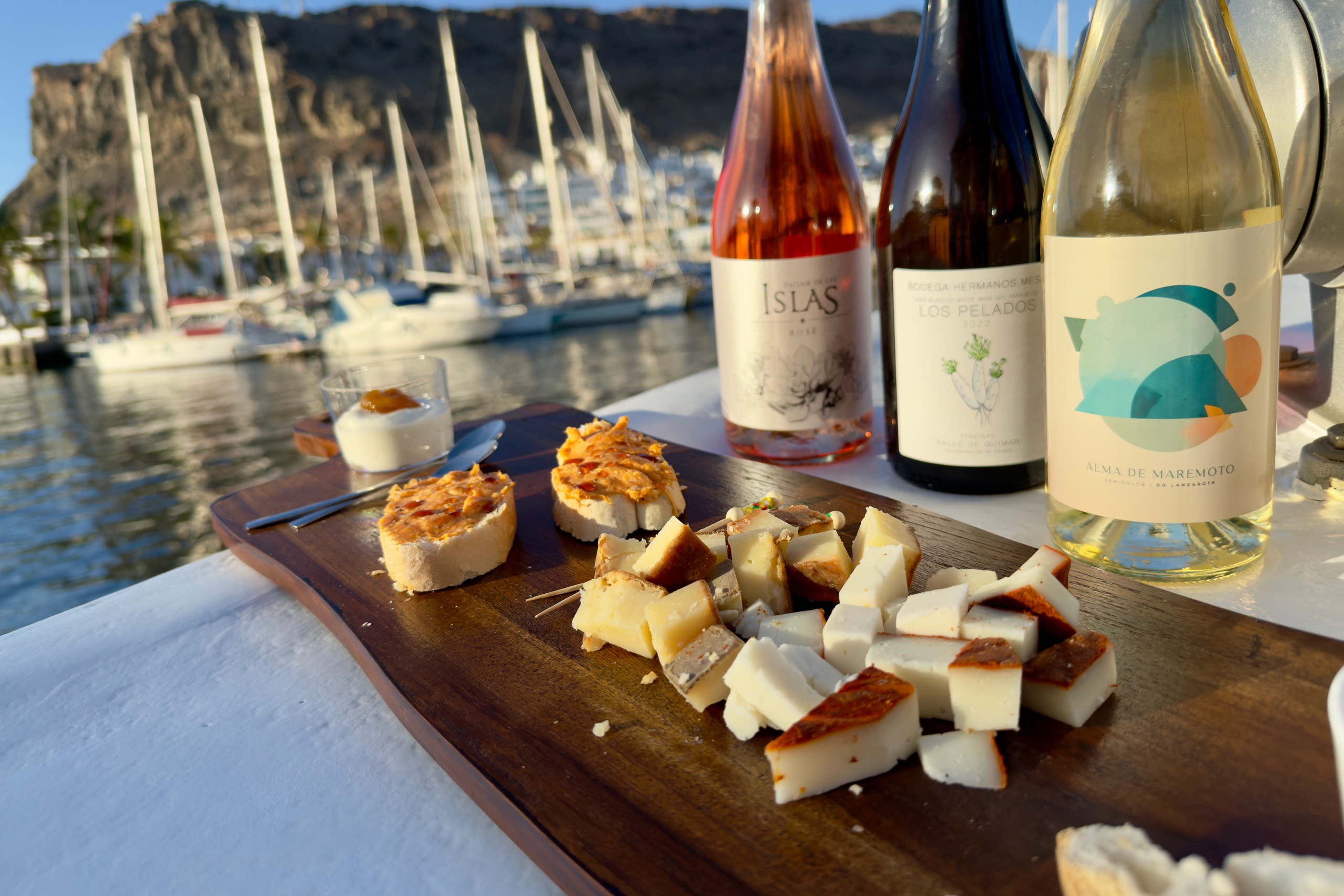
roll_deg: +6.1
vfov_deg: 51.2
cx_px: 673
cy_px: 418
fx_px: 933
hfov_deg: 71.5
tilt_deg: -6.9
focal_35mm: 25
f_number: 1.78
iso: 80
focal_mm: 6.76
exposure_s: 1/3497
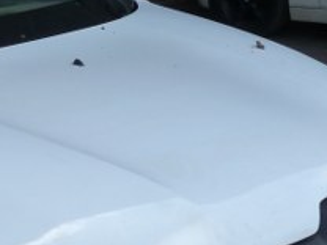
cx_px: -63
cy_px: 217
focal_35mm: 96
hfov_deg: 19.3
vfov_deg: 15.2
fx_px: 907
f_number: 5.6
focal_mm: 4.5
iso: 125
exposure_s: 1/250
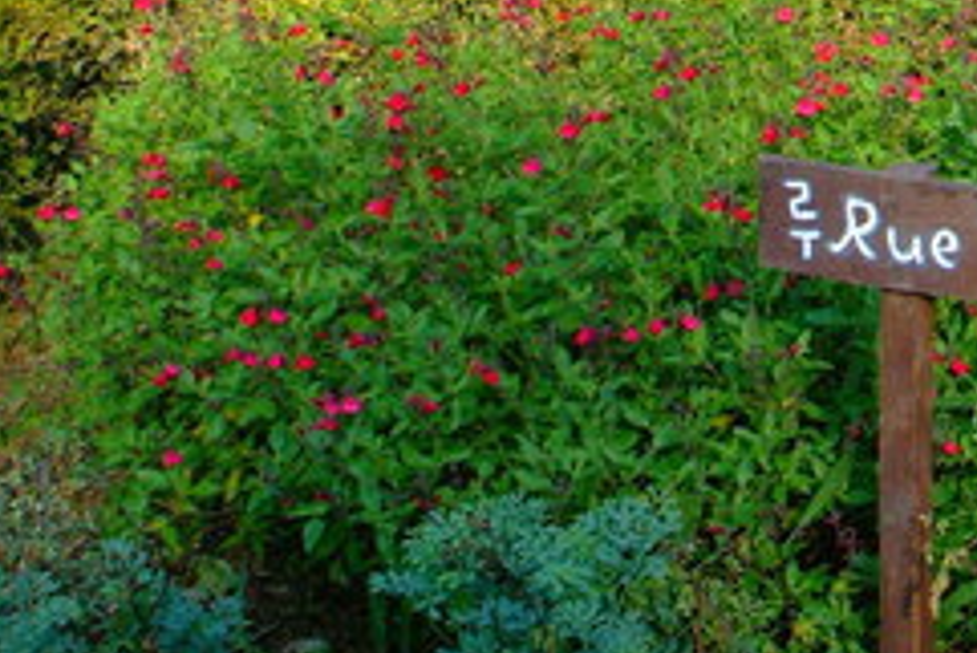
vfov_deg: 15.6
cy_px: 81
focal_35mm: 87
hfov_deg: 21.1
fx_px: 2362
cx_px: 1283
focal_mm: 20
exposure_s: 1/180
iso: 400
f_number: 6.7
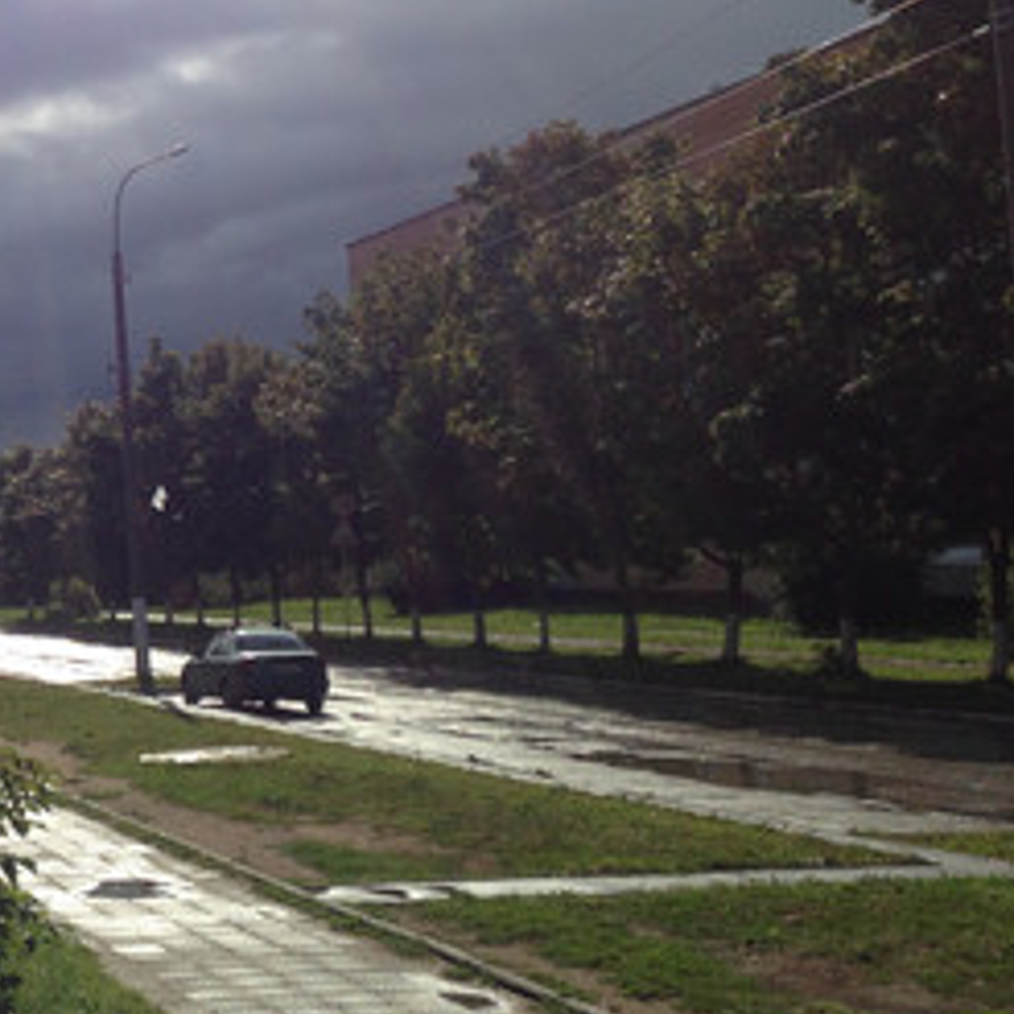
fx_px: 2519
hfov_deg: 21.1
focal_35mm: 76
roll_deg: +1.8
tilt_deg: +1.8
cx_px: -231
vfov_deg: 22.7
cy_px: 416
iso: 50
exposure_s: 1/3390
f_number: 2.4
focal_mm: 4.12
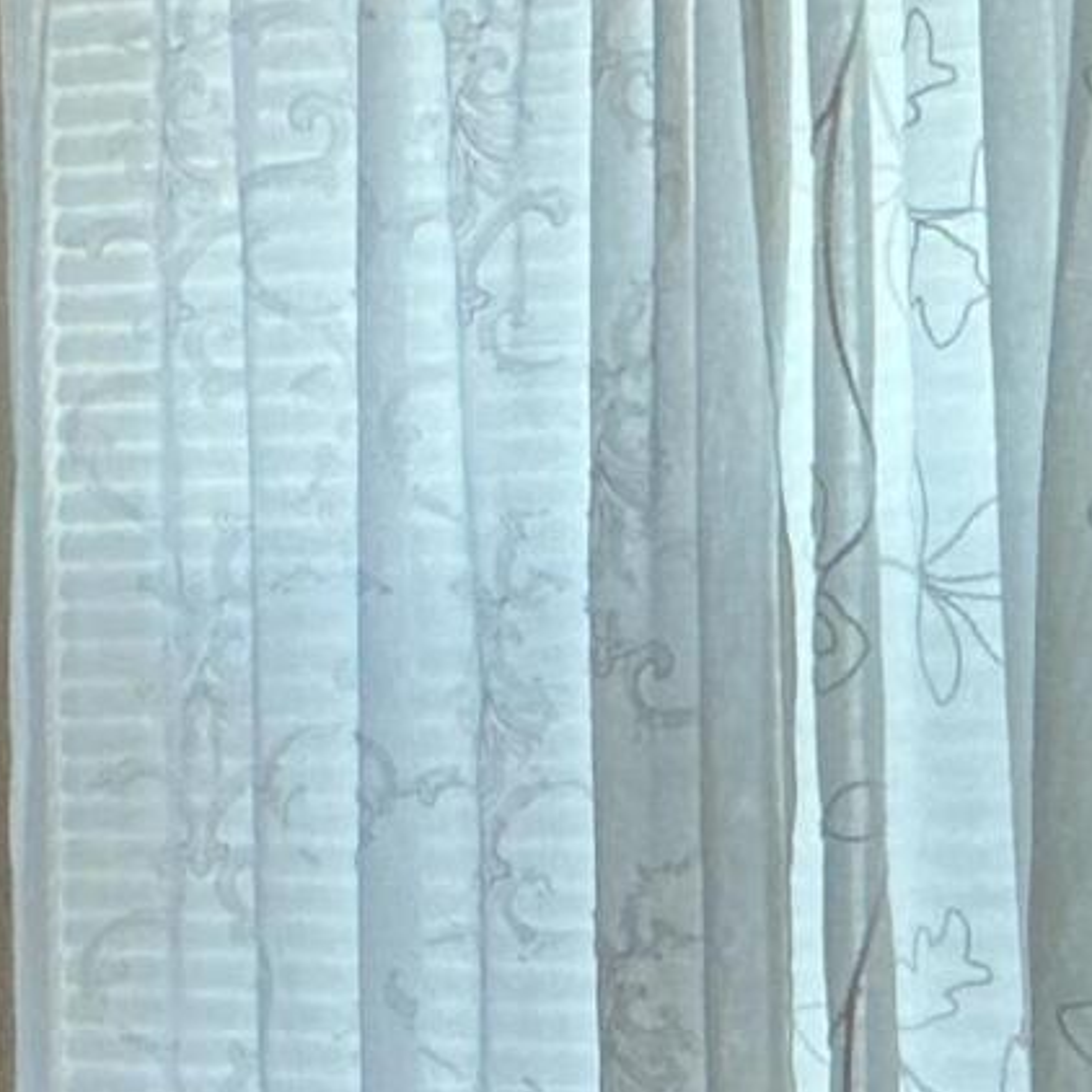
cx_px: -828
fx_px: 6246
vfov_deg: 9.8
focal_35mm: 175
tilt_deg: -6.4
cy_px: 1340
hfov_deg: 9.5
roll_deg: +2.3
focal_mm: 3
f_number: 1.8
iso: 400
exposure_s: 1/30
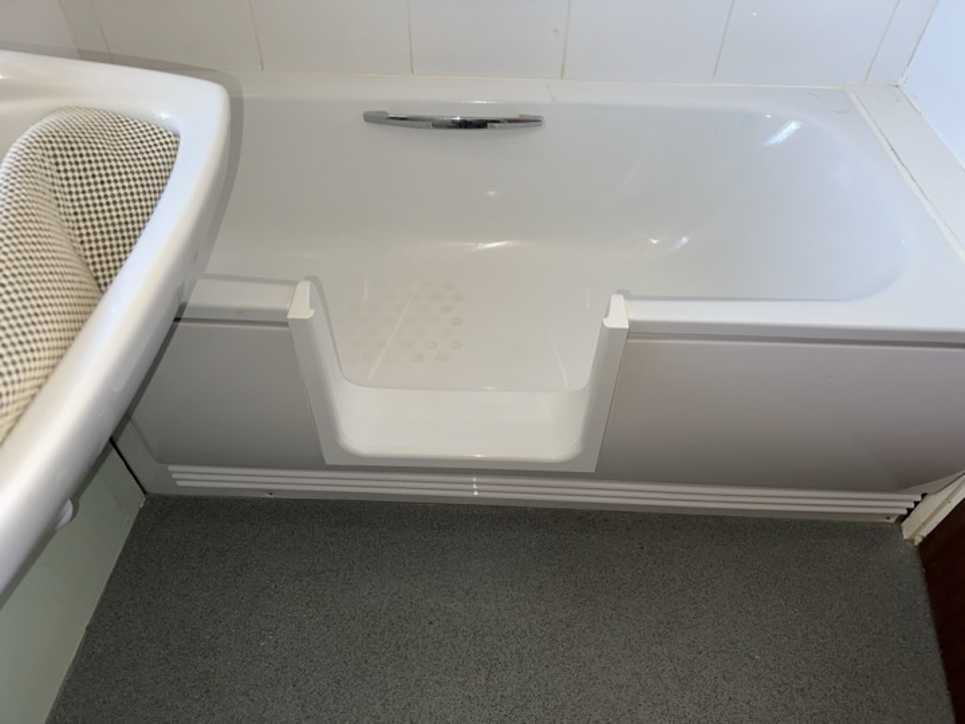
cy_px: 362
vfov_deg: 56.8
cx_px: 482
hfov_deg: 71.6
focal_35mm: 24
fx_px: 669
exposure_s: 1/50
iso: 125
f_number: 1.78
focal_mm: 6.86
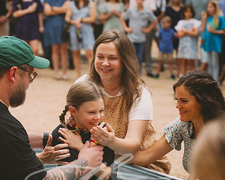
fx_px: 785
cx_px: 93
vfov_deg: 13.0
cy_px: 114
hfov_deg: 16.3
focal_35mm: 118
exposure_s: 1/640
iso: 160
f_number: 2.8
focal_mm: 70
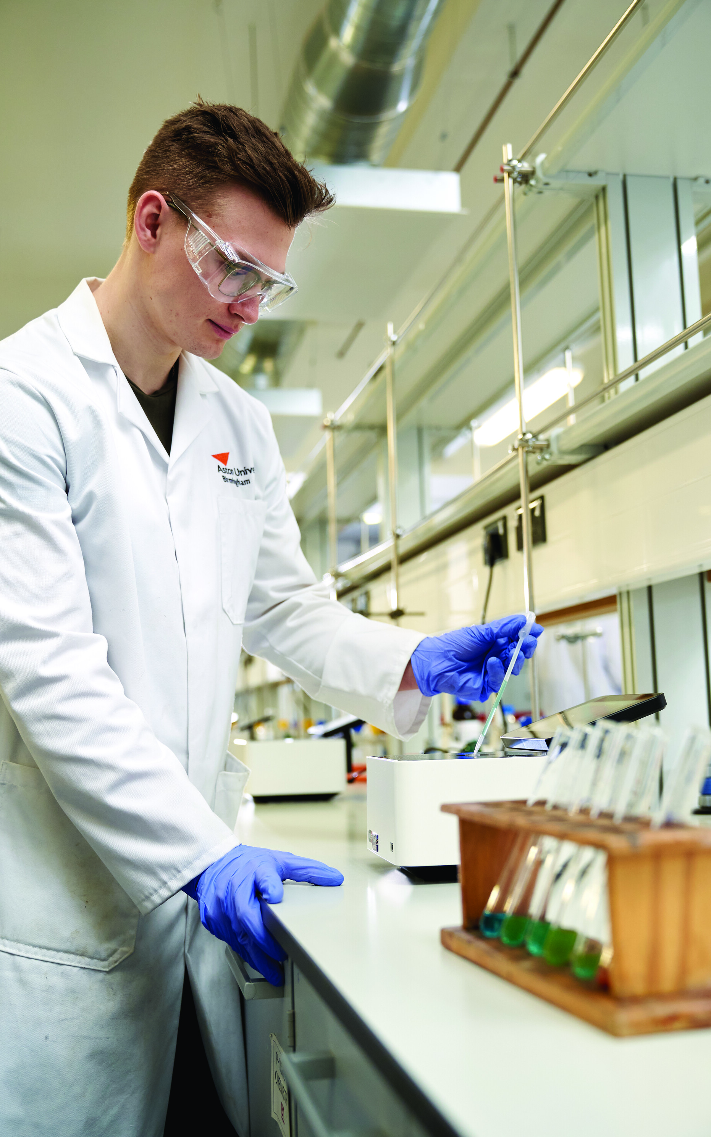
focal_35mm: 39
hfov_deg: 32.8
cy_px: 565
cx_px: 347
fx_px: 1209
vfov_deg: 50.4
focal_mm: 38
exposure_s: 1/200
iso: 1250
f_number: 3.2
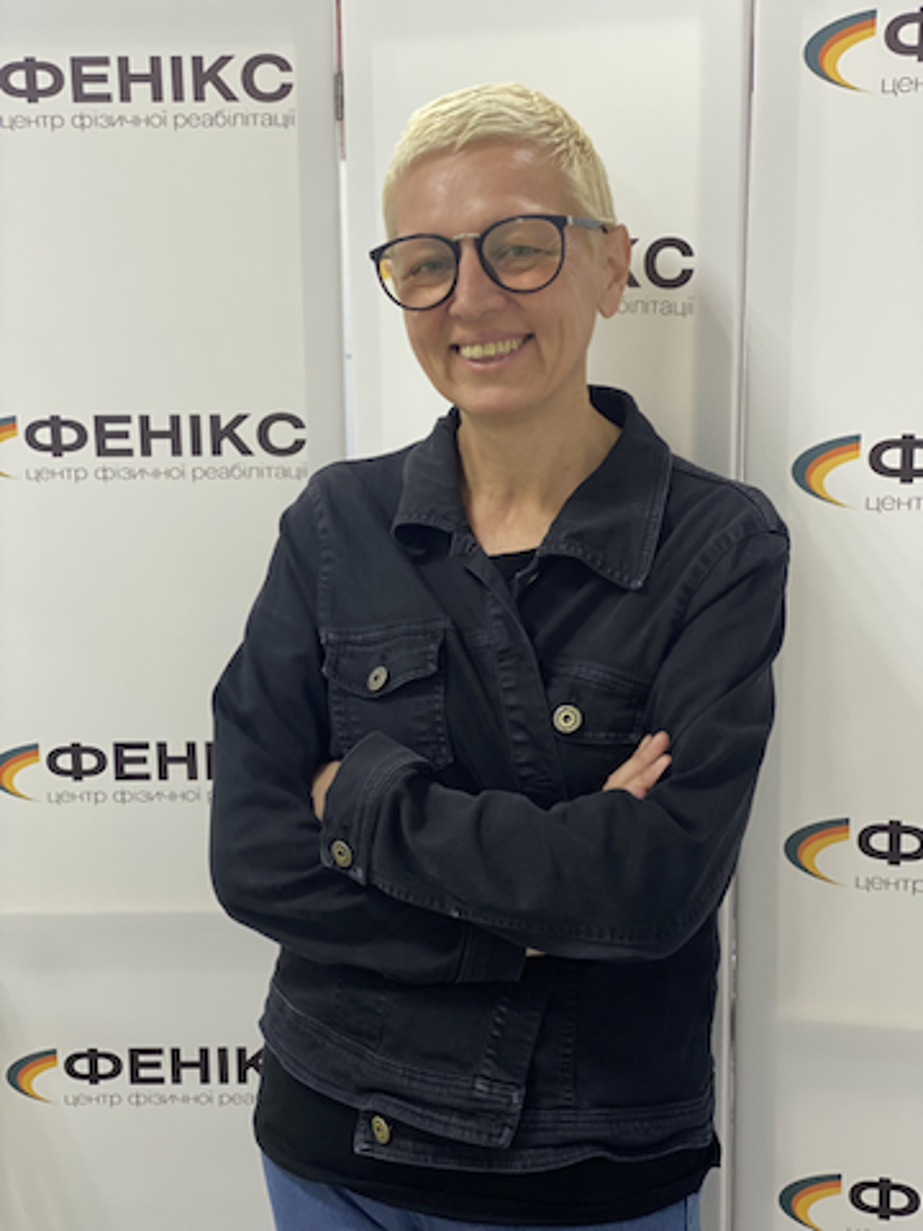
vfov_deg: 36.8
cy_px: 616
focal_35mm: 52
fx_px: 1849
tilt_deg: -10.5
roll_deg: +0.1
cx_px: 462
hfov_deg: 28.0
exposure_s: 1/25
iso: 320
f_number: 2
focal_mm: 6
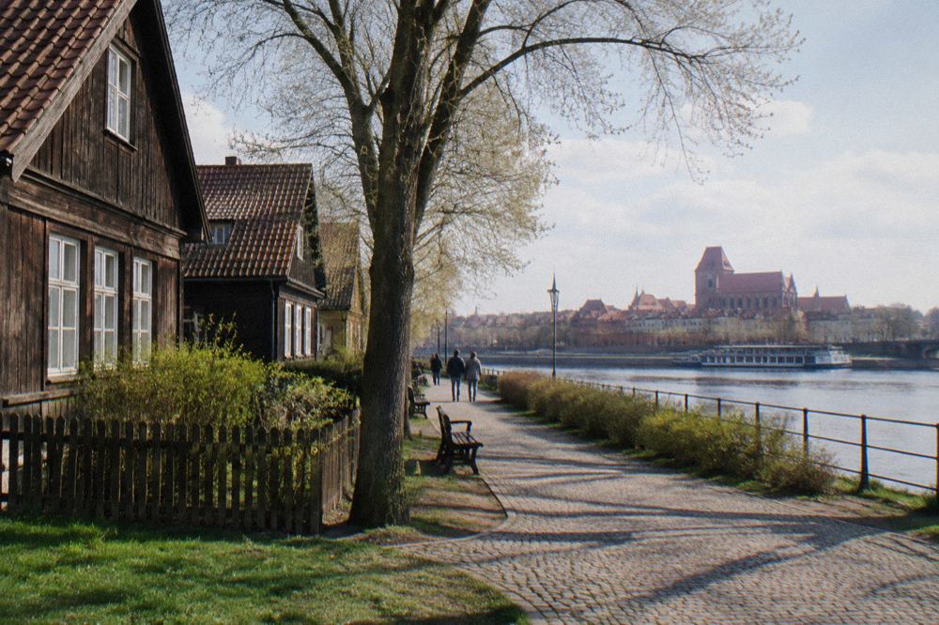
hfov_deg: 48.5
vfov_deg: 33.4
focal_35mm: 40
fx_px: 1043
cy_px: 312
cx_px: 470
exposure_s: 1/100
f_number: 11
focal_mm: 40
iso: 200
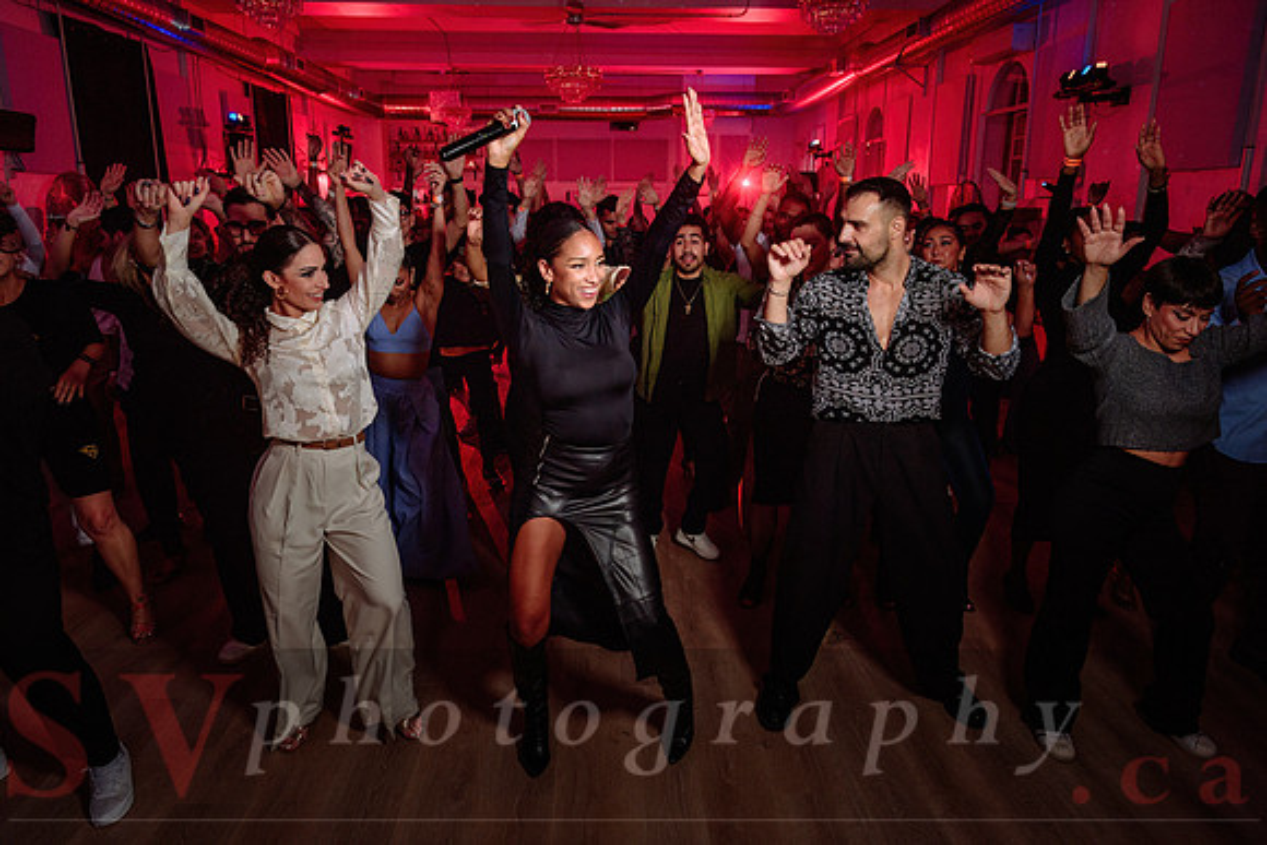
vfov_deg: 53.2
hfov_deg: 73.7
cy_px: 422
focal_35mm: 24
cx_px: 634
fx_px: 845
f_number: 4
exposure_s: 1/80
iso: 800
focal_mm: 24
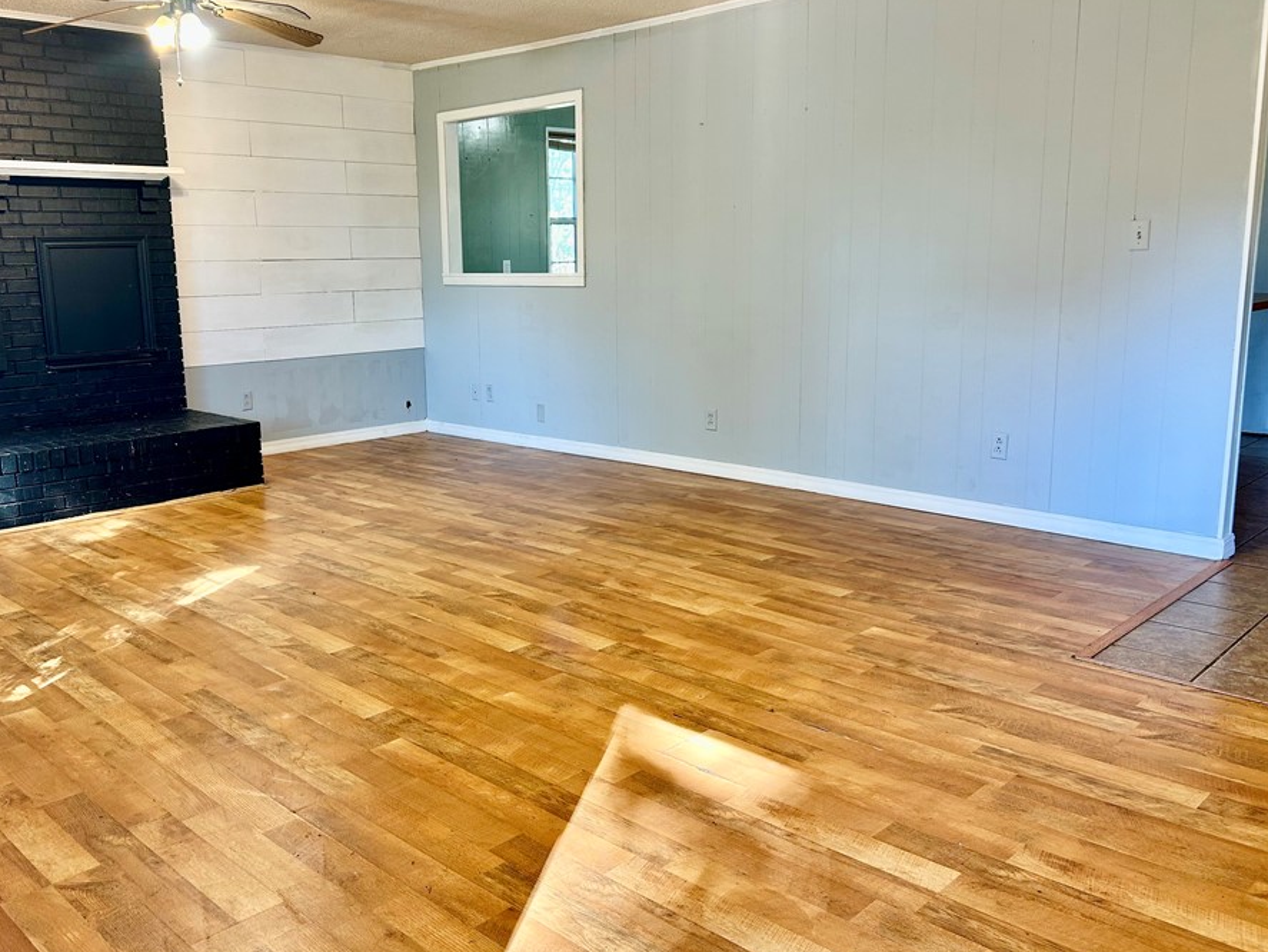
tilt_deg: -10.2
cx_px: 538
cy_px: 440
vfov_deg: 46.8
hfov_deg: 59.7
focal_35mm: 30
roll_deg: +1.3
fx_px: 1099
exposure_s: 1/60
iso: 80
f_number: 1.5
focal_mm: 5.7
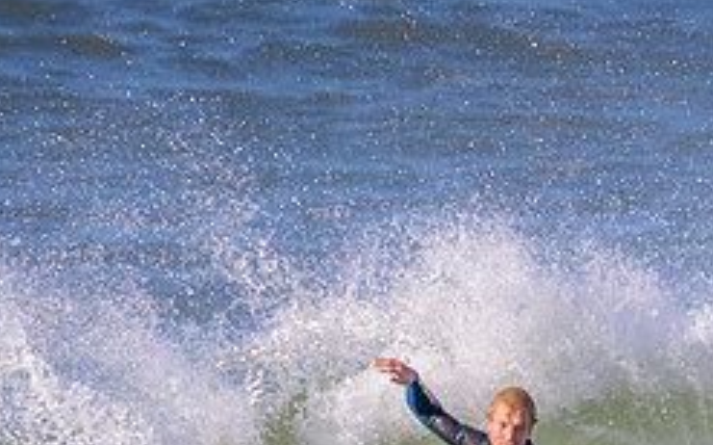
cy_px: 548
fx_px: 37186
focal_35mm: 1915
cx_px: 684
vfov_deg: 0.7
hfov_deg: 1.1
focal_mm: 800
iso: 1400
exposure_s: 1/2000
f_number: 11
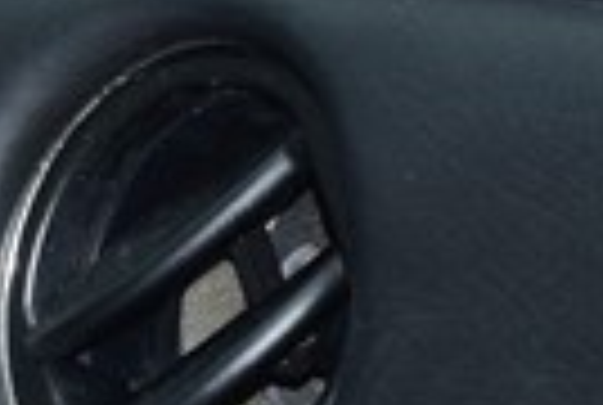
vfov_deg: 2.0
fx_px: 11399
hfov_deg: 3.0
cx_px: -585
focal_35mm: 679
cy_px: 684
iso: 200
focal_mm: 95
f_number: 6.3
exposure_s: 1/160
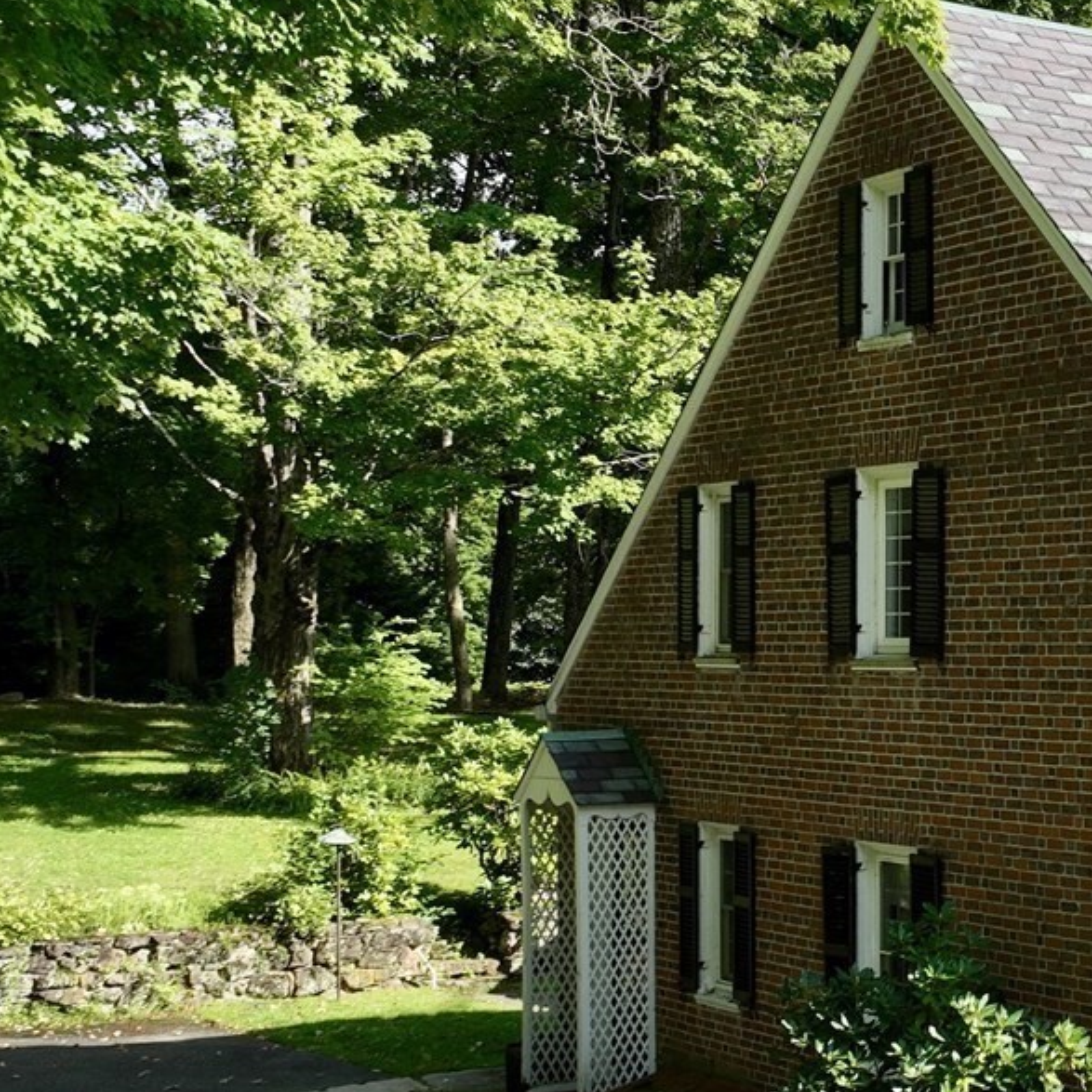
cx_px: 1336
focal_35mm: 74
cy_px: 707
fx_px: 2641
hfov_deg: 21.6
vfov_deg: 23.3
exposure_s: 1/1250
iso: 120
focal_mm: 12.29
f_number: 2.8
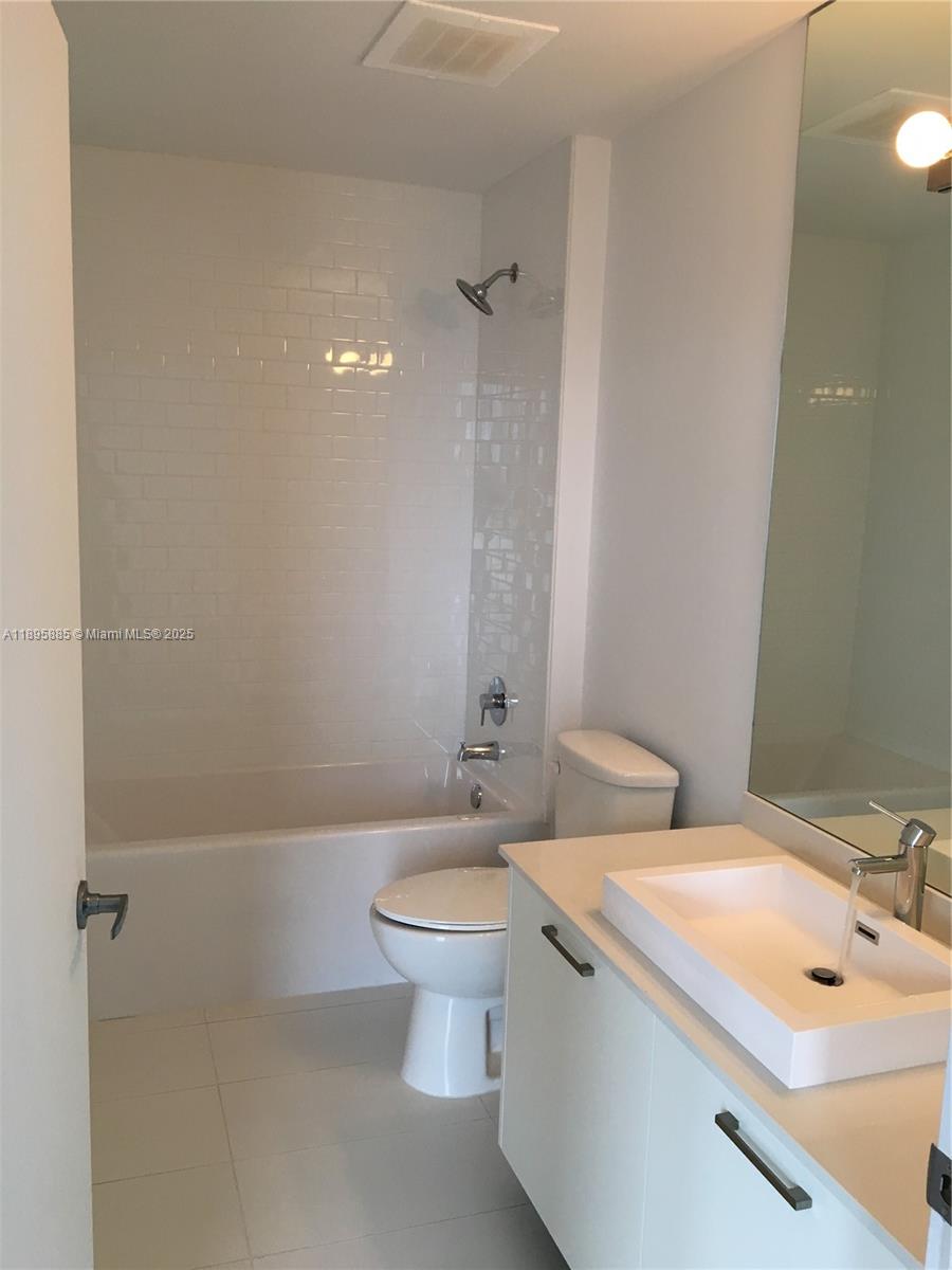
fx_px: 1063
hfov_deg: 48.2
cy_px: 635
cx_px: 476
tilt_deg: -8.2
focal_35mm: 29
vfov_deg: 61.7
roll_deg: -1.4
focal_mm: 4.15
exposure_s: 1/30
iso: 32
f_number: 2.2
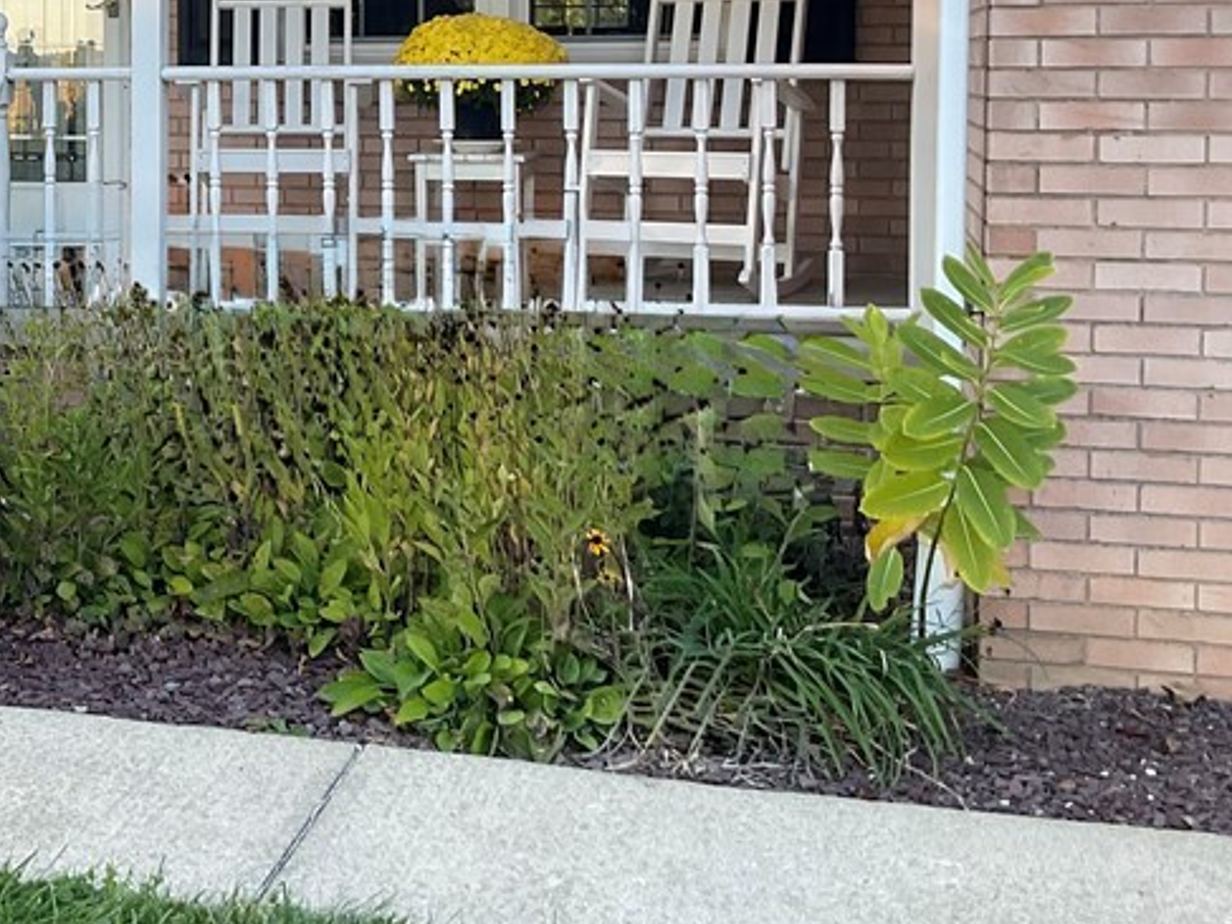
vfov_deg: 23.6
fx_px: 2170
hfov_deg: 30.1
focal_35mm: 61
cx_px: 83
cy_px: 159
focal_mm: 3
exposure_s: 1/120
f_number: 1.8
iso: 40
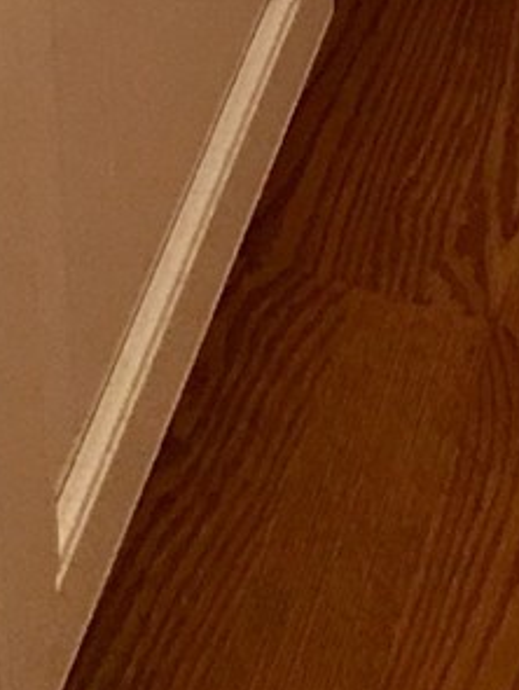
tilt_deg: -20.5
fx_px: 4009
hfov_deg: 7.3
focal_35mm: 201
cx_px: -161
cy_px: -1469
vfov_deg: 8.2
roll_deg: +3.2
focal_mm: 4.15
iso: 25
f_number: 2.2
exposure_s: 1/15
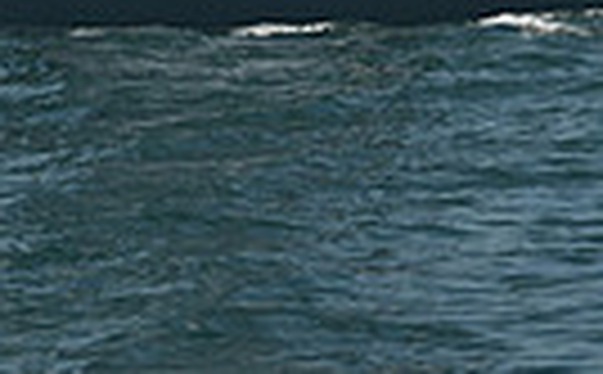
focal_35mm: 310
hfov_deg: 6.8
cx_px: 2
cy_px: -924
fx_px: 5082
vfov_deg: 4.0
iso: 320
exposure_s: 1/1000
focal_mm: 70
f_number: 10
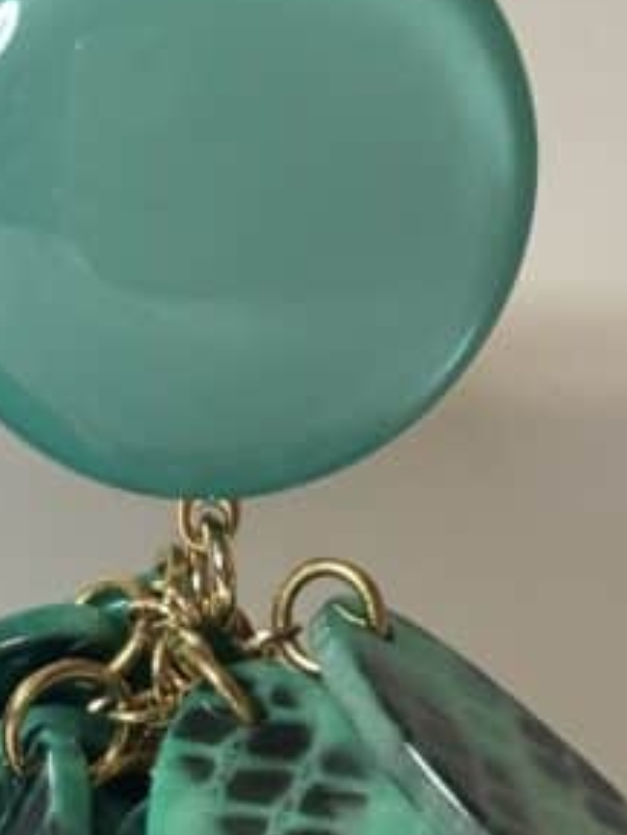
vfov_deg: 10.5
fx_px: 4440
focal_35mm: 184
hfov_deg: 8.0
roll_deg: -1.4
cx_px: -110
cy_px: 1159
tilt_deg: -19.6
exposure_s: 1/100
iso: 40
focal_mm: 5.96
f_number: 1.6
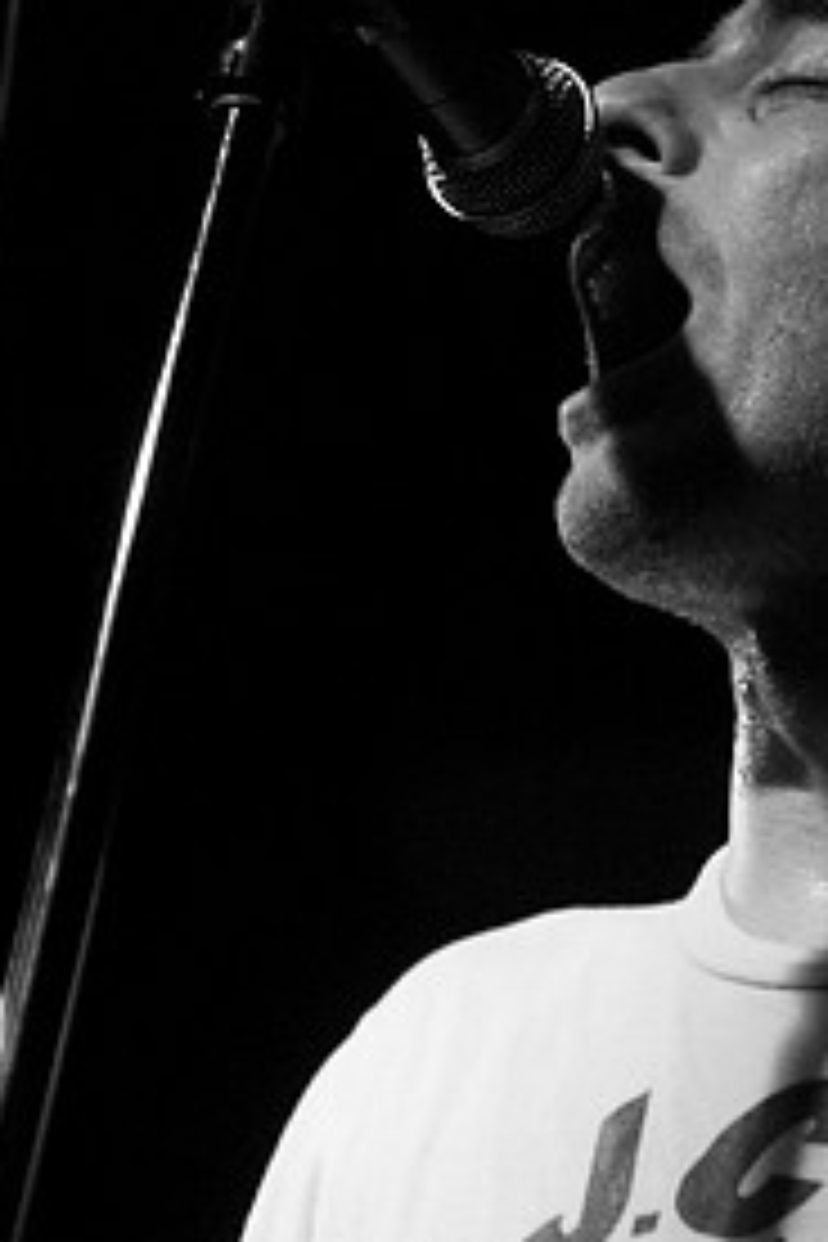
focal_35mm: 171
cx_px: 650
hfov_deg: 8.0
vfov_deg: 12.0
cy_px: 846
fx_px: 5899
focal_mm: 70
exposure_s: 1/60
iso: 800
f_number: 2.8
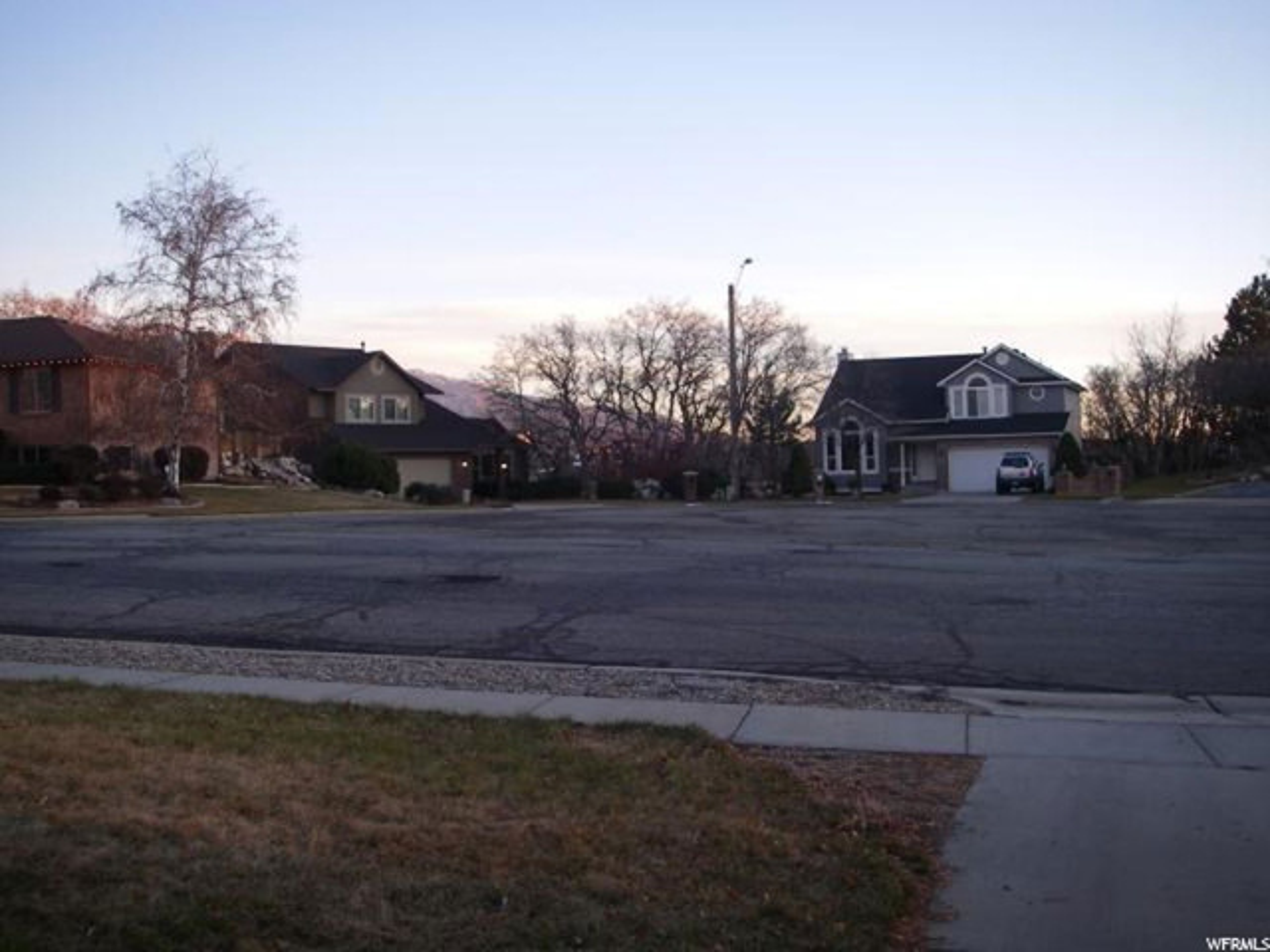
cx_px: 635
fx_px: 1394
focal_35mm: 38
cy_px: 476
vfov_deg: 37.7
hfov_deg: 49.0
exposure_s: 1/60
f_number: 3.3
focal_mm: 6.3
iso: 80
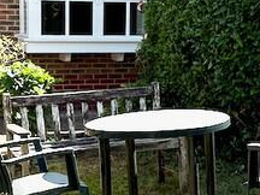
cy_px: 118
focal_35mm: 114
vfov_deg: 13.0
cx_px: 202
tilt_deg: -10.0
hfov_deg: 17.1
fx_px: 856
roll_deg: -1.5
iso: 100
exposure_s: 1/3021
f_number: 1.78
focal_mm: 6.76
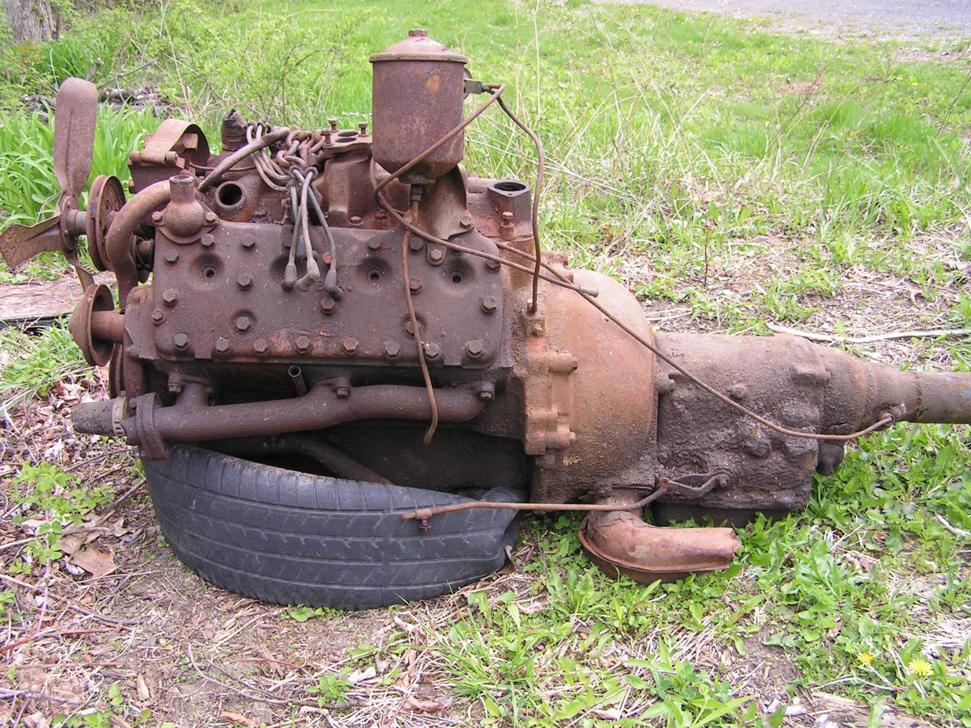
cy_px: 366
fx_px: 1094
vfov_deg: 36.8
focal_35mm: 39
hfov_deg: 47.9
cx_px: 484
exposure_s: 1/50
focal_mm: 6.3
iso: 50
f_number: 3.5
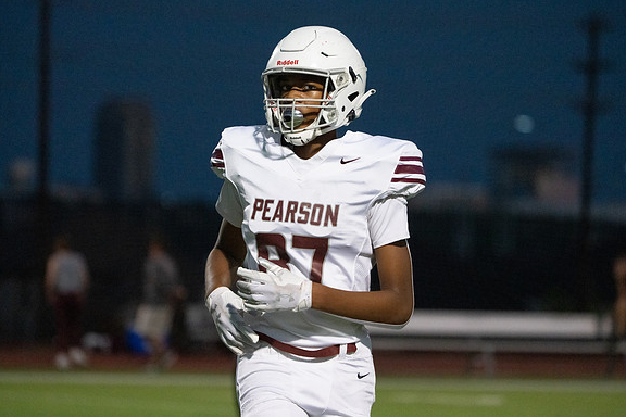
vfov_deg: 4.8
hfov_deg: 7.3
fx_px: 4938
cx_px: 314
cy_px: 208
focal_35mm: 284
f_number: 5.6
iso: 12800
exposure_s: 1/1000
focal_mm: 282
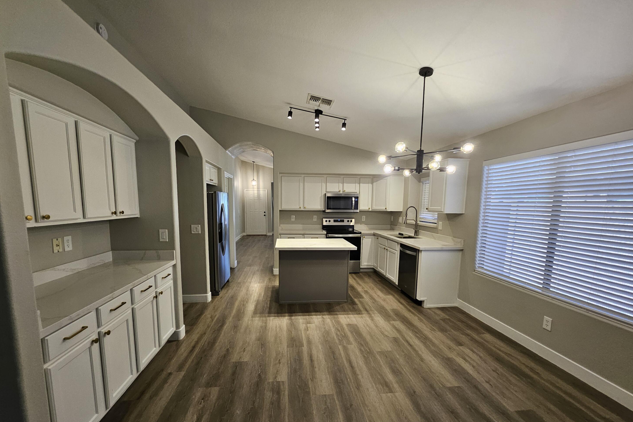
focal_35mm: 14
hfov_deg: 104.2
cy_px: 233
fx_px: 246
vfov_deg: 81.0
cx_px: 309
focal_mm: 1.7
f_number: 2.2
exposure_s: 1/60
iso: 160
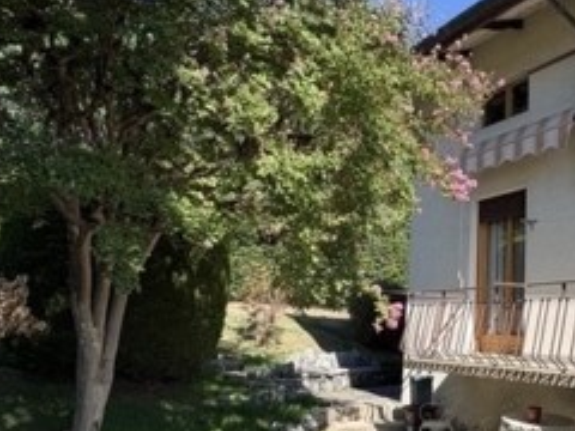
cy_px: 251
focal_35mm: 34
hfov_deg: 48.7
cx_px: 508
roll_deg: -0.5
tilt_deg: +9.4
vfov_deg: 41.7
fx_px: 565
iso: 40
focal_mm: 2.22
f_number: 2.2
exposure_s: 1/636
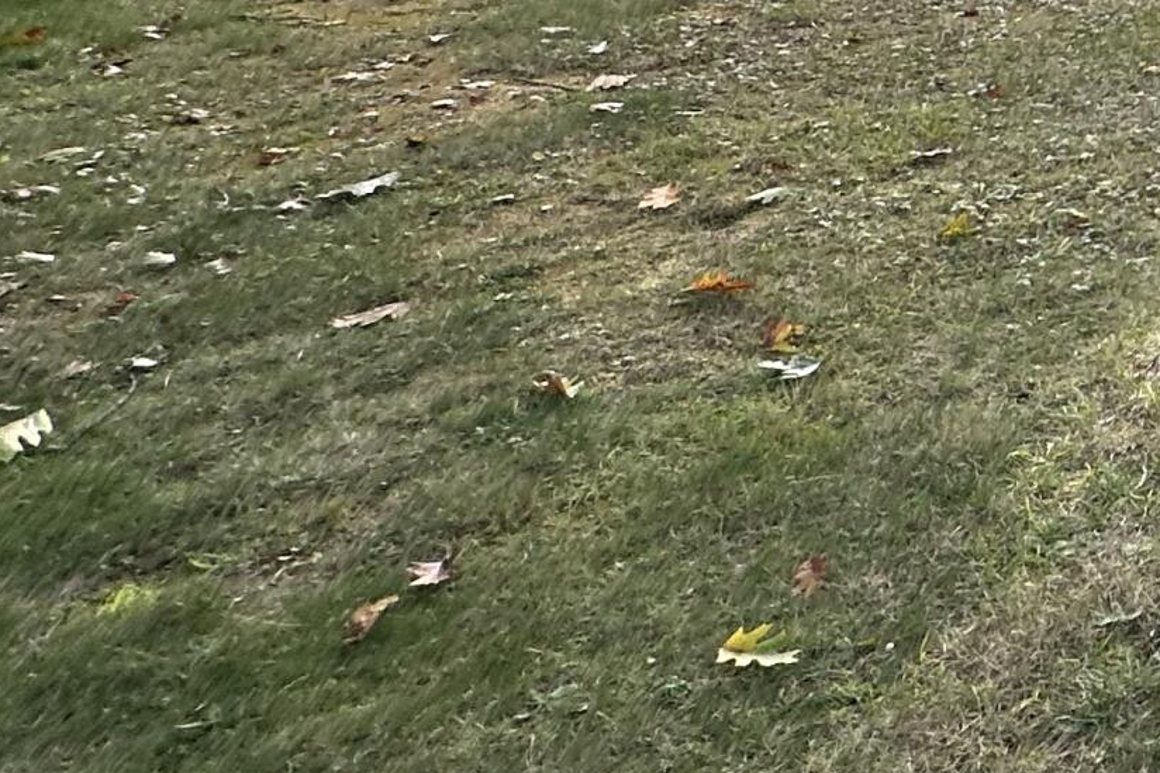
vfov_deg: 23.0
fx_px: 1707
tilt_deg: -5.9
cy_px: -196
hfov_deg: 25.8
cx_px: 1810
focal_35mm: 53
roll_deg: +0.3
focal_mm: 2.22
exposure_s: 1/119
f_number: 2.2
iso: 40
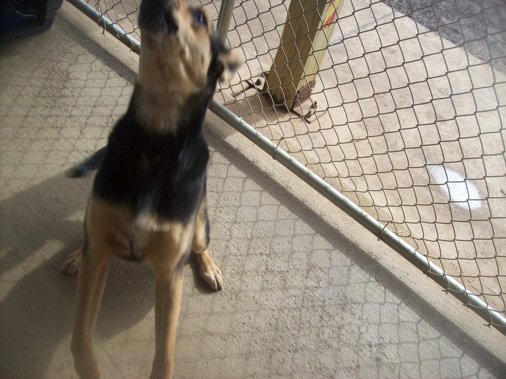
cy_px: 190
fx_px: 526
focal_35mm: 36
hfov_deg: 51.4
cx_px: 253
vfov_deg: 39.6
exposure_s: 1/193
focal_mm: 6
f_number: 2.7
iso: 80
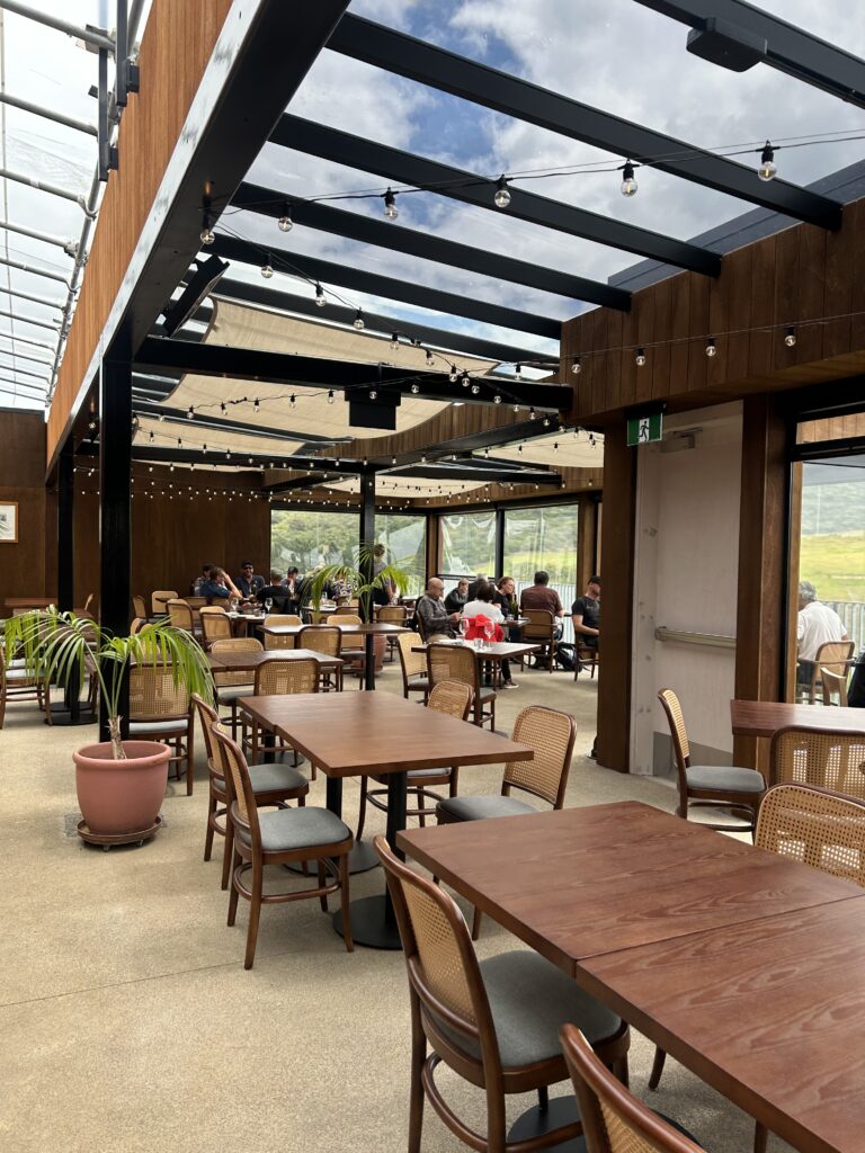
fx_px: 866
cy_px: 576
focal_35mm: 26
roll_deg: -2.4
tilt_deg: -3.8
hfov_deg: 53.1
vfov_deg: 67.3
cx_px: 432
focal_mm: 5.7
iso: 50
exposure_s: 1/887
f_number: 1.5
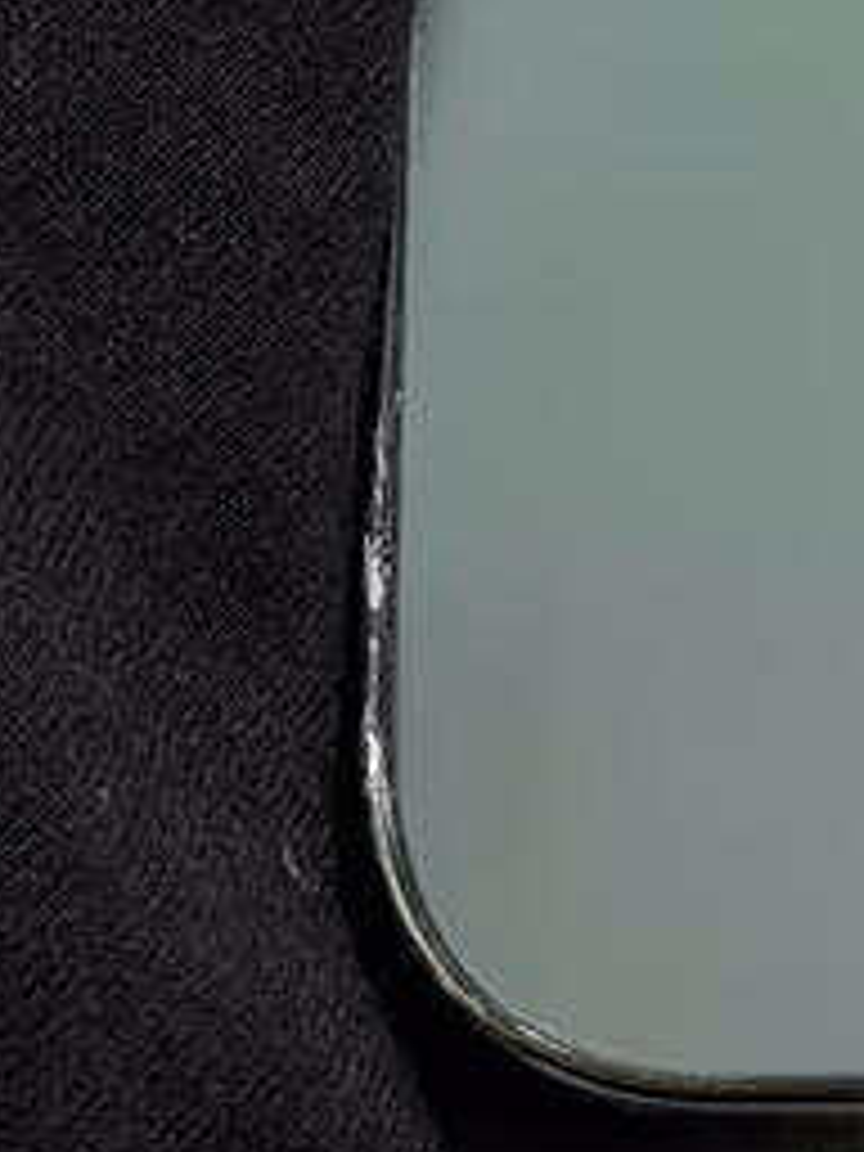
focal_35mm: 225
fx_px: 7488
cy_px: -801
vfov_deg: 8.5
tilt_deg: -2.5
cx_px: 1341
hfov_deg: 6.5
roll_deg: -0.2
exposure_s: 1/50
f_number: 1.78
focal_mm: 6.76
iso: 100
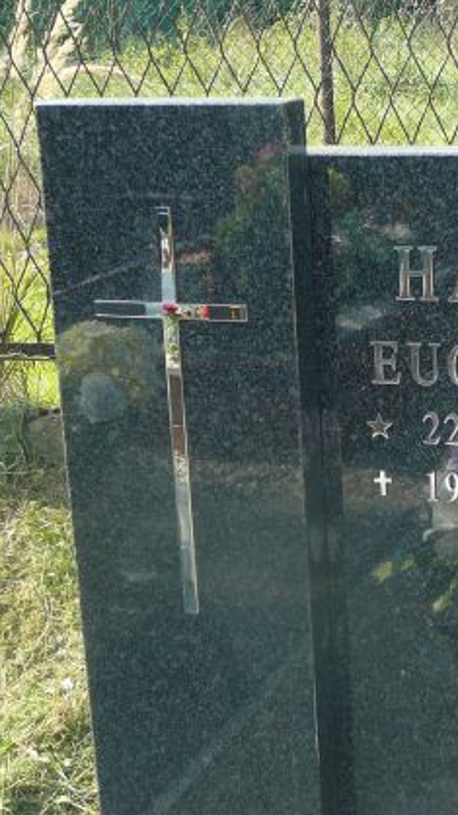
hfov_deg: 15.7
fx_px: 1620
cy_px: 359
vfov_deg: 28.2
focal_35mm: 75
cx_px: 479
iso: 80
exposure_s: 1/200
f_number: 3.2
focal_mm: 6.7
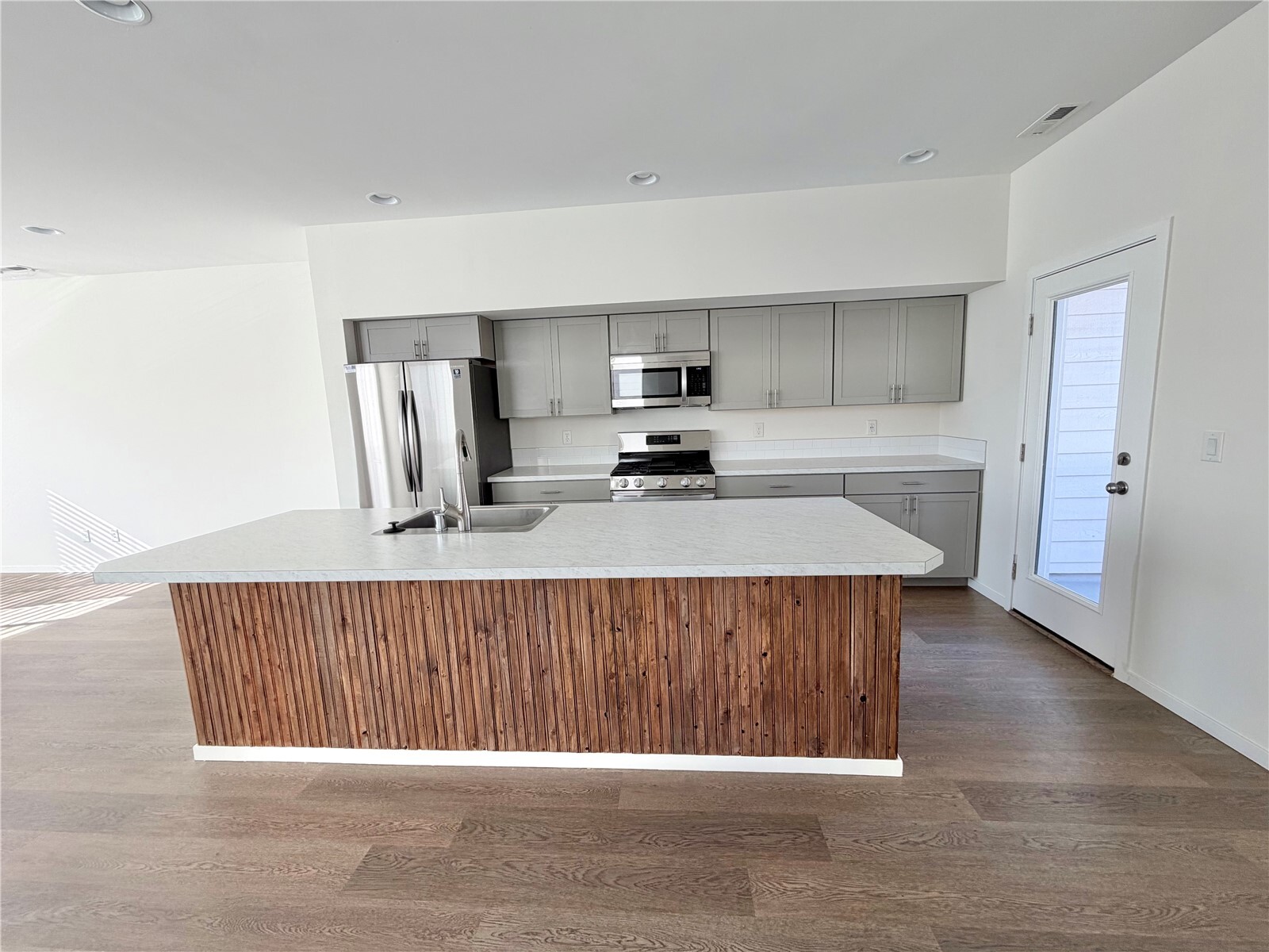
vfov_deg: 85.7
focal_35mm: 14
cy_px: 476
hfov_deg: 102.1
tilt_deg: -7.6
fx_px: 513
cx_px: 634
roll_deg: +2.0
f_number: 2.2
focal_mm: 2.22
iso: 80
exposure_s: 1/121
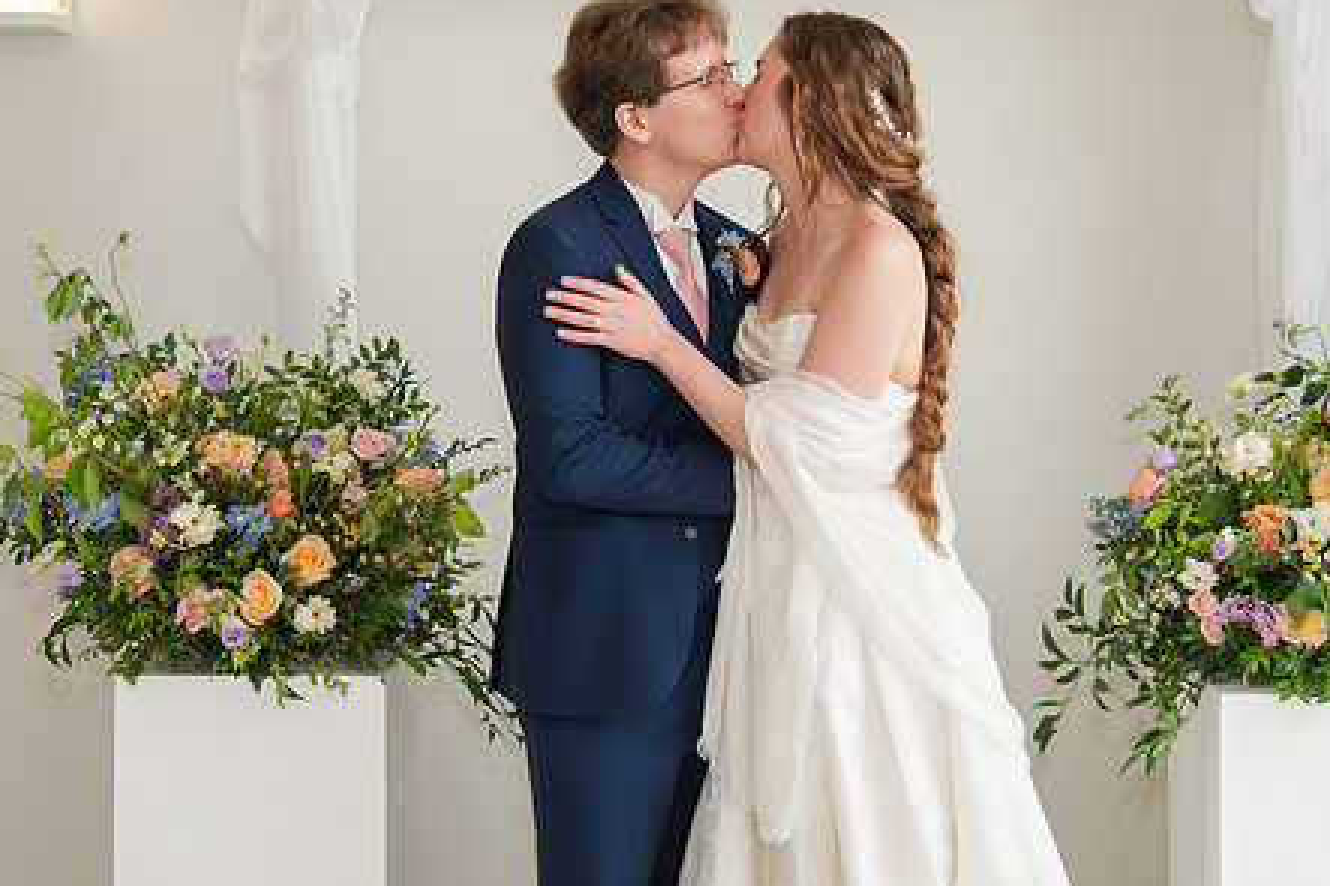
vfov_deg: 20.8
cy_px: 274
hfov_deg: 31.0
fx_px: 2400
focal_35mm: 65
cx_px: 639
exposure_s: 1/200
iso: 100
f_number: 4
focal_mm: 38
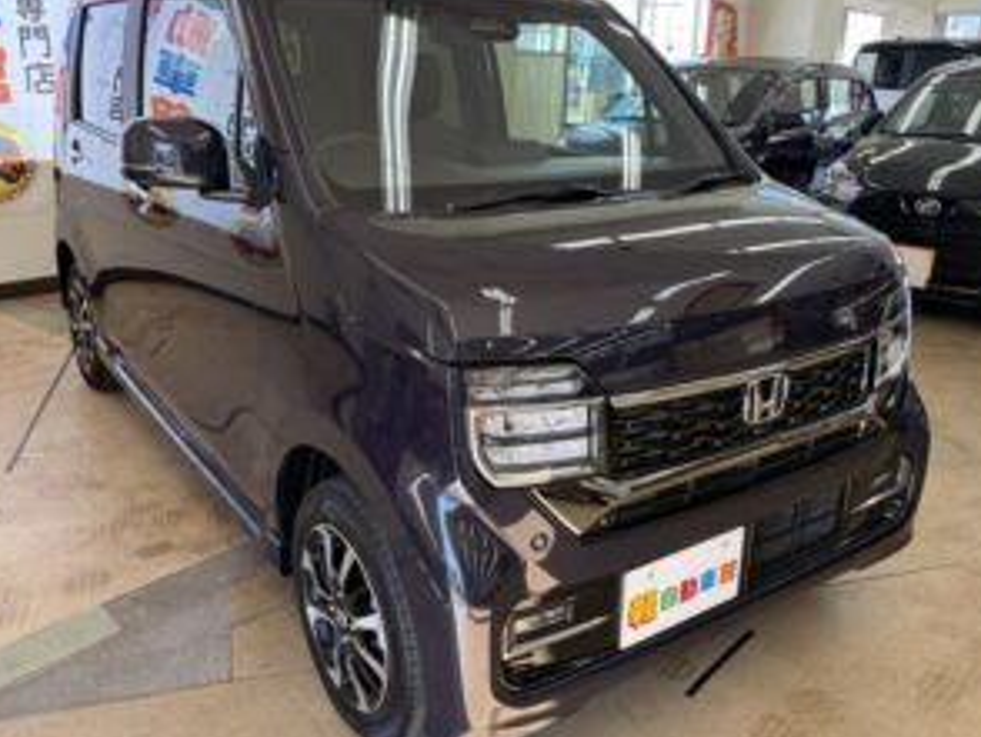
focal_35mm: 31
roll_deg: -0.2
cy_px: 348
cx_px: 494
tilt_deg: -16.6
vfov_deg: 45.5
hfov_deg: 58.3
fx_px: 879
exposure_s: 1/100
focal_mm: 5.96
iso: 32
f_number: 1.6
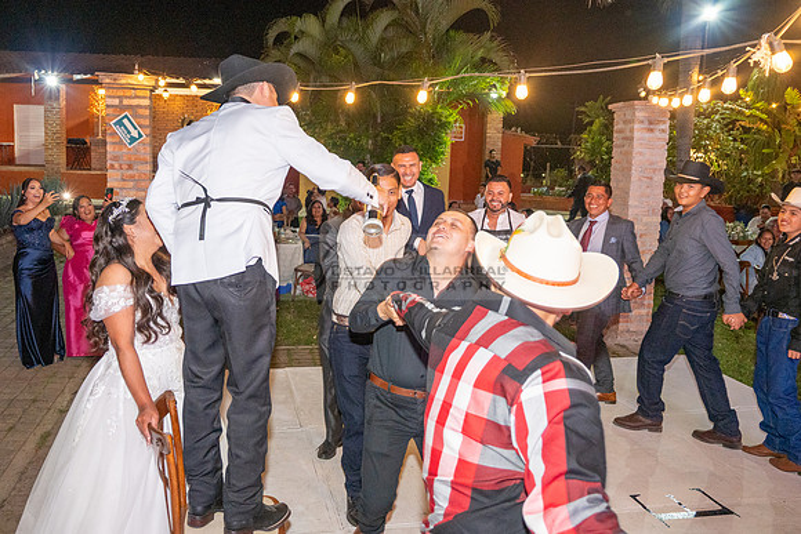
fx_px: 712
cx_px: 344
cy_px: 246
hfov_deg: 58.5
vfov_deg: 41.1
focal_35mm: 32
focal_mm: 28
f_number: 5
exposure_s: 1/80
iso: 2500
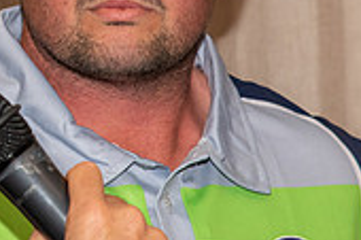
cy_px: -33
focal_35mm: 464
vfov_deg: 3.0
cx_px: -70
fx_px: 4648
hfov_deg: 4.4
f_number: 5.6
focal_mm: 120
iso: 800
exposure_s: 1/60
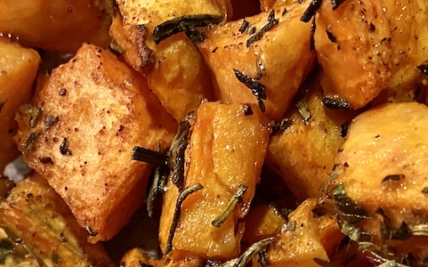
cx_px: 96
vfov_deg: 13.8
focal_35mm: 86
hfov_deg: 23.8
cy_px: 459
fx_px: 1003
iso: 250
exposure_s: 1/60
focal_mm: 4.25
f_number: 1.8
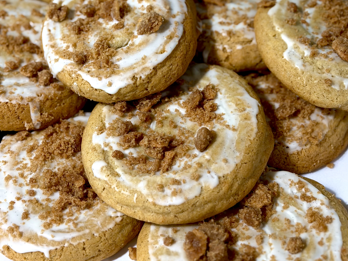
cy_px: 81
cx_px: 172
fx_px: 653
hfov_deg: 29.8
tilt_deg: -48.6
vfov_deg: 22.5
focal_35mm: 65
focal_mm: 6.76
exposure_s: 1/60
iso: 160
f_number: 1.78
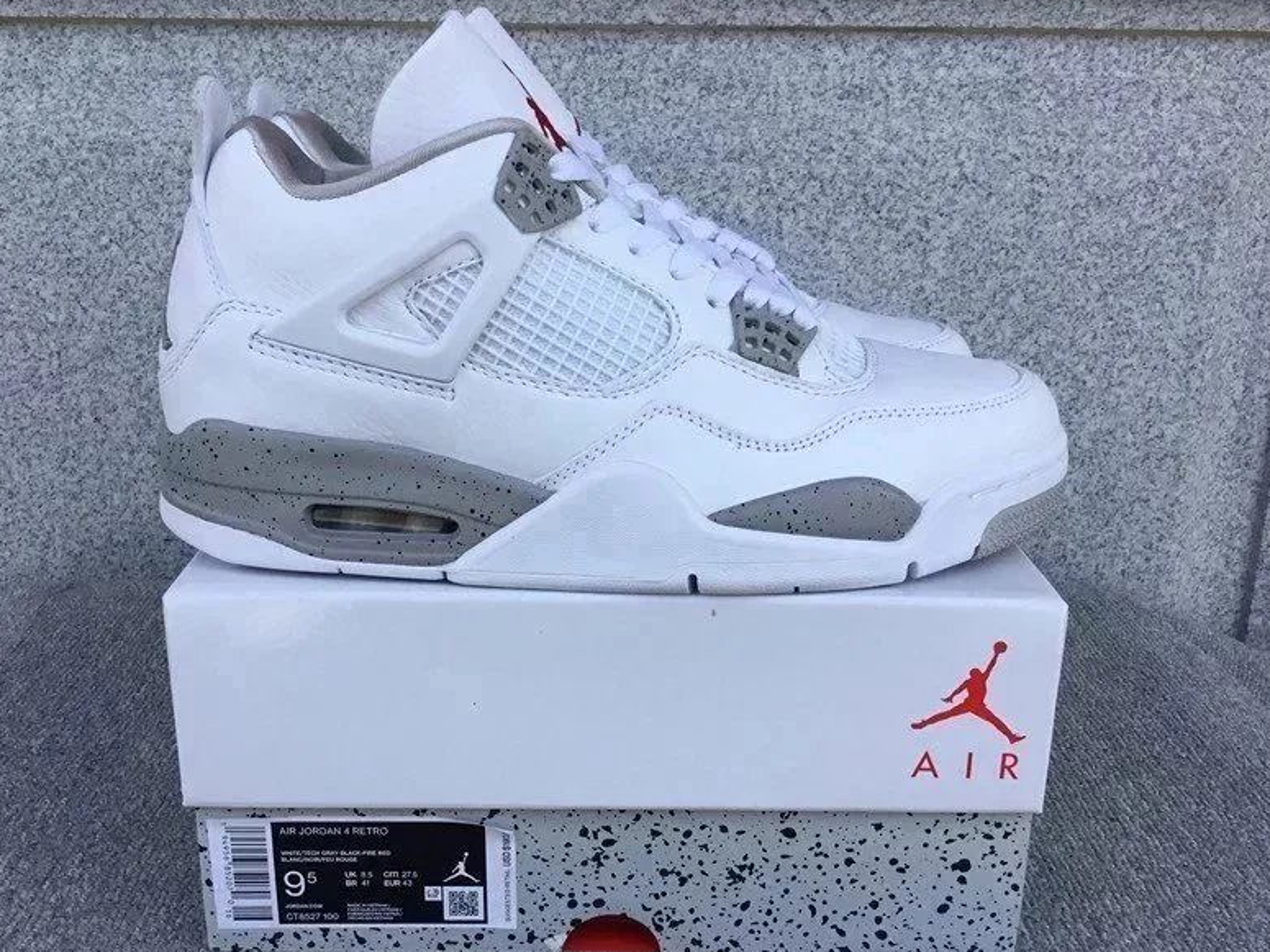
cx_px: 590
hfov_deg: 51.3
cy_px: 481
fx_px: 1321
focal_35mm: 36
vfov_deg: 39.6
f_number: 2.4
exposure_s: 1/450
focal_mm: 3.3
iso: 25
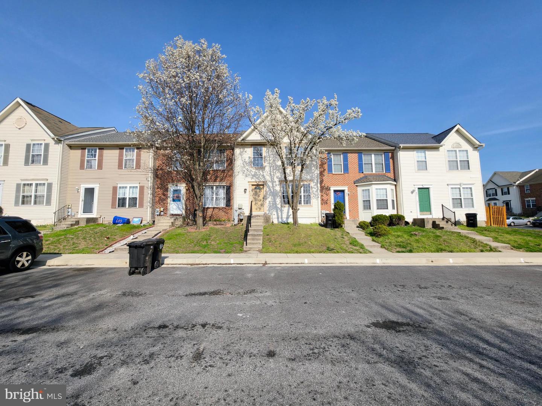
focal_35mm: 13
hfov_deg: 106.2
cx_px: 271
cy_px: 203
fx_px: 204
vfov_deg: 89.9
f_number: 1.9
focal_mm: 2.2
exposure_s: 1/3333
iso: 32
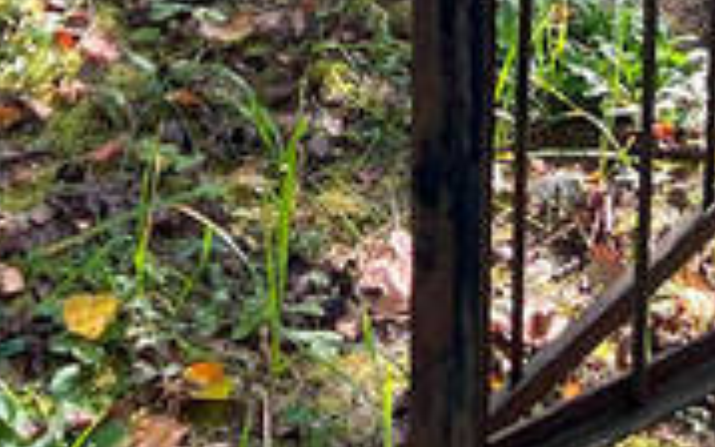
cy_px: -563
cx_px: 383
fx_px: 3080
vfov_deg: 7.8
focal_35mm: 158
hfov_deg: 13.2
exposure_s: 1/401
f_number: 1.5
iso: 50
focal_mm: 5.7
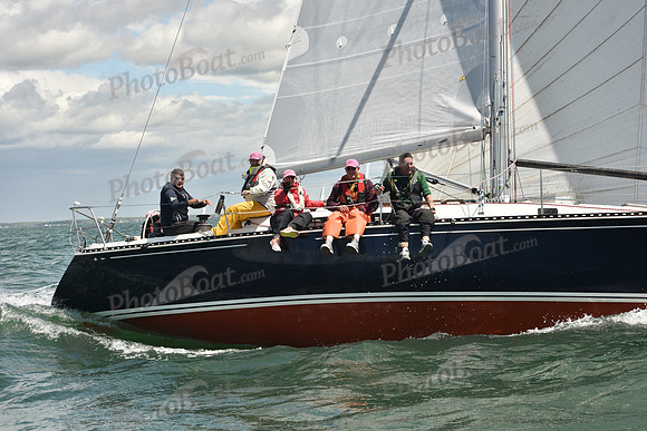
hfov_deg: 23.6
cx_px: 324
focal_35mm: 86
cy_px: 216
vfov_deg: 15.9
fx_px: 1546
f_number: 10
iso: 320
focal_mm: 86
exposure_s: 1/800
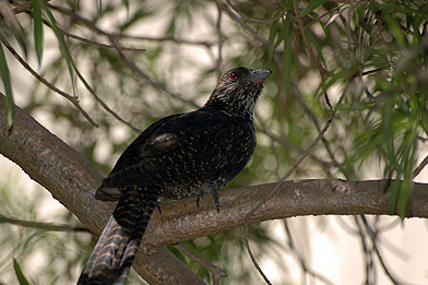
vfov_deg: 3.3
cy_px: 161
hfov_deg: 5.0
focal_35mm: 413
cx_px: 195
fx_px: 4908
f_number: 5.3
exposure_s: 1/500
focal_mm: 240
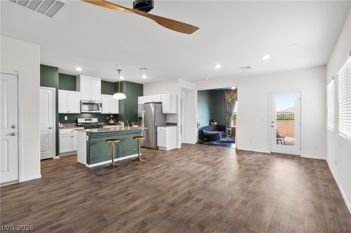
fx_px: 166
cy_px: 116
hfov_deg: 93.3
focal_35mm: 17
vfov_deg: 70.4
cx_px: 176
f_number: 8
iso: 400
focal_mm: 17
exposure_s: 1/60
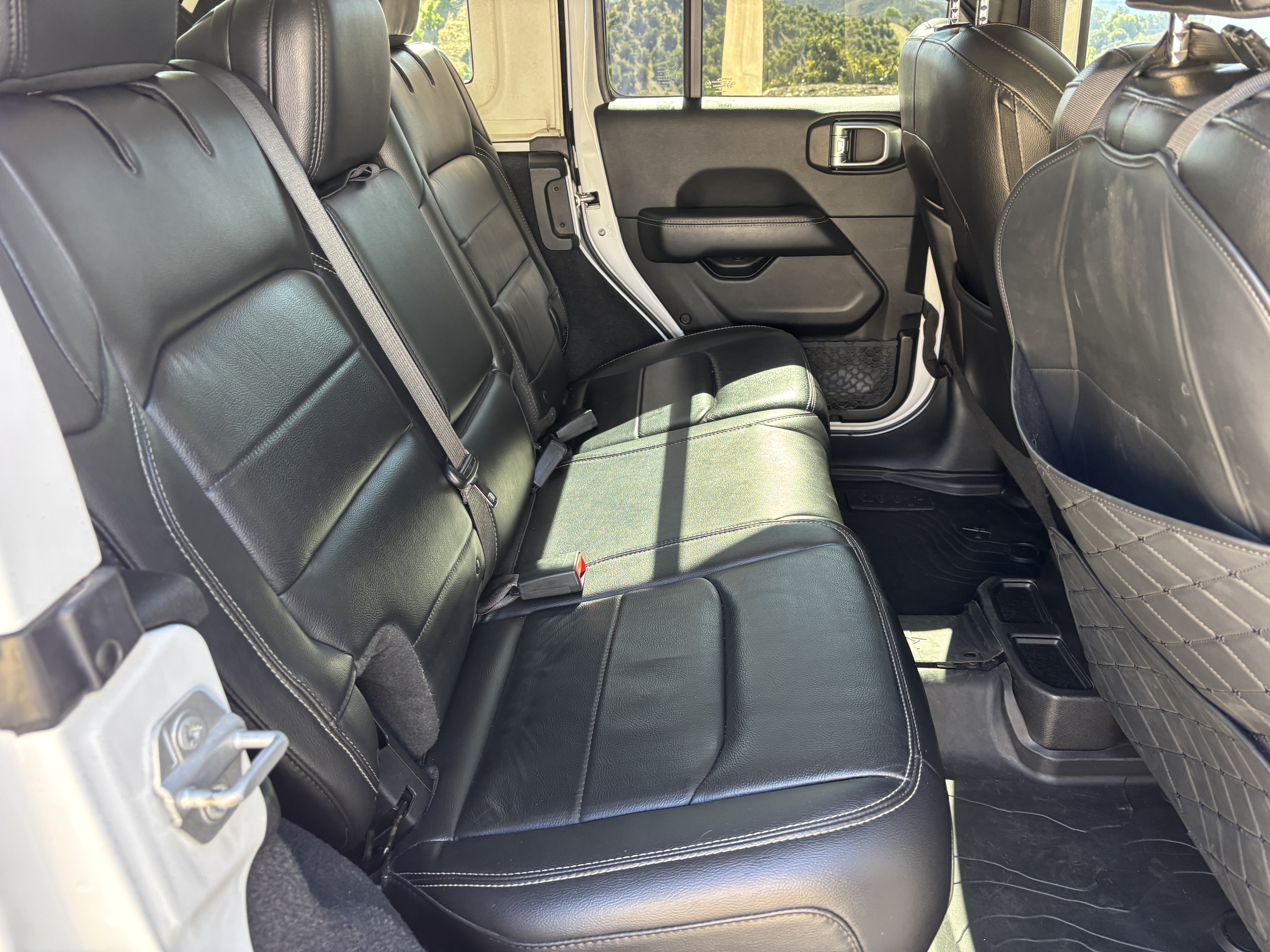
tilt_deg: -27.1
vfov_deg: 53.1
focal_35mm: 26
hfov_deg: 67.3
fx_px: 954
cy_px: 476
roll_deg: +0.1
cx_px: 635
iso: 125
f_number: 1.6
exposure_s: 1/62
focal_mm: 5.96
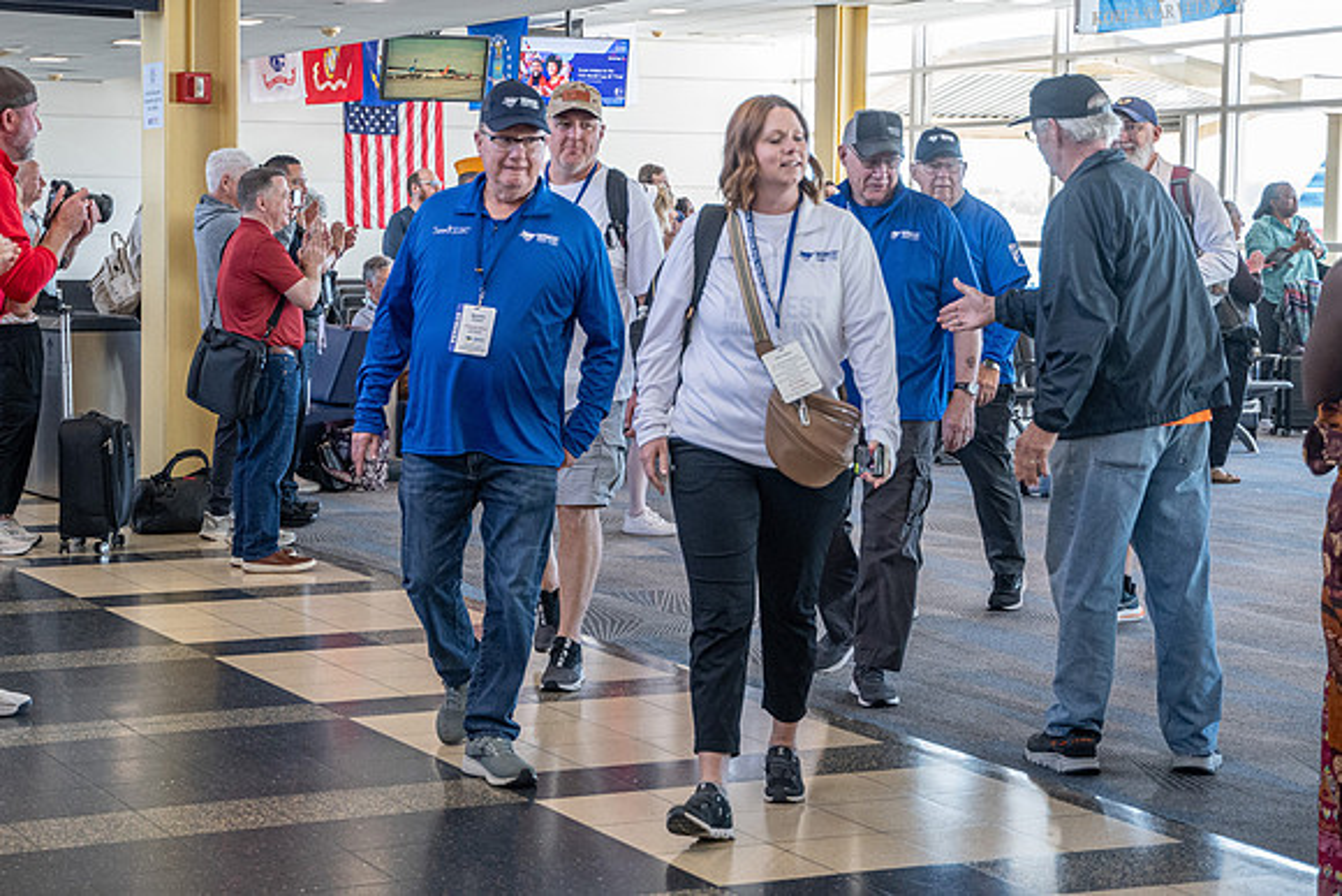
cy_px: 333
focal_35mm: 72
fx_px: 2673
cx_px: 498
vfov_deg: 19.0
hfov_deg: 28.1
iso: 800
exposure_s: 1/125
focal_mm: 38
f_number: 3.3
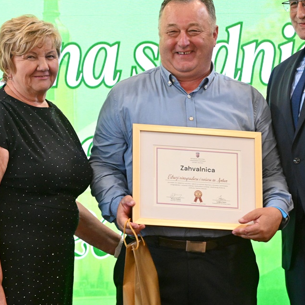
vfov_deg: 7.3
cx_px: 173
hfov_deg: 7.3
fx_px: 2382
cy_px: 126
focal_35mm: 239
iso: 2500
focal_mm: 100
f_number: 5.6
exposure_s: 1/160
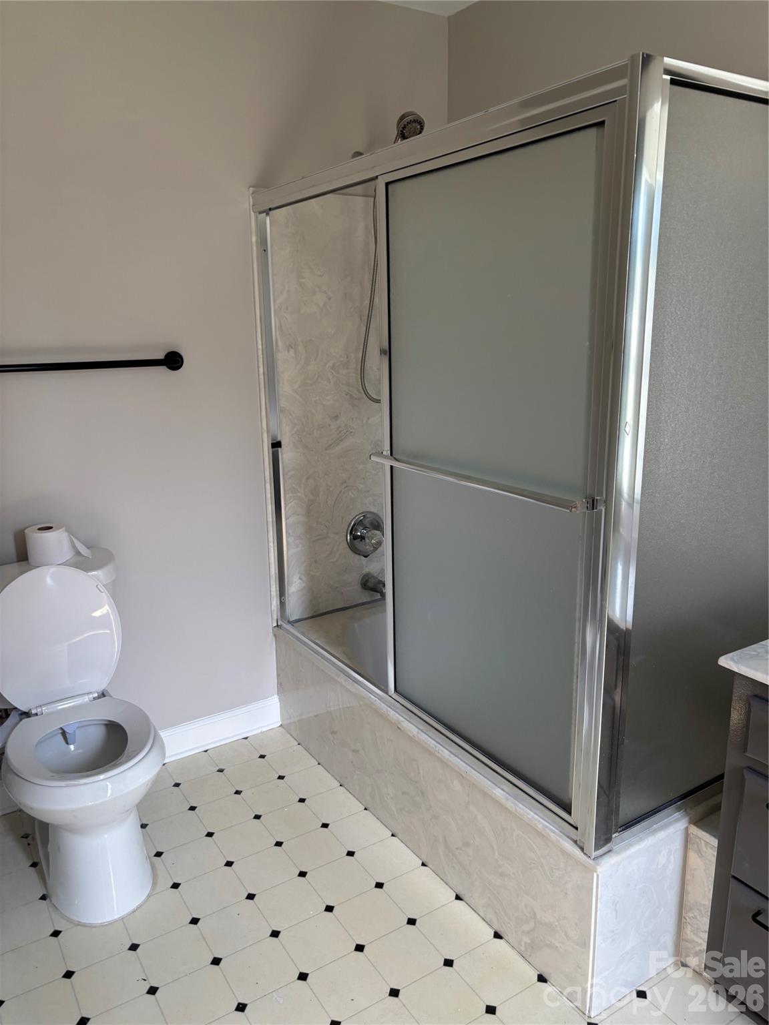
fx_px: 770
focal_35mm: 26
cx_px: 384
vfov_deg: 67.3
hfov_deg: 53.1
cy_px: 512
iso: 64
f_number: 1.6
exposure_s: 1/121
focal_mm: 5.96
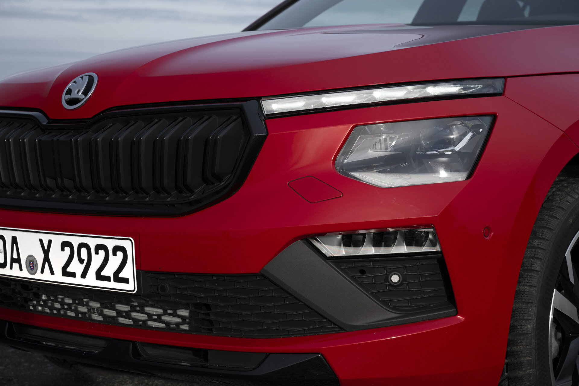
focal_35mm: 70
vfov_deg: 19.5
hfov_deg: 28.8
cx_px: 290
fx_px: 1126
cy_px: 193
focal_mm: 70
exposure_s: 1/160
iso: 200
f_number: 8
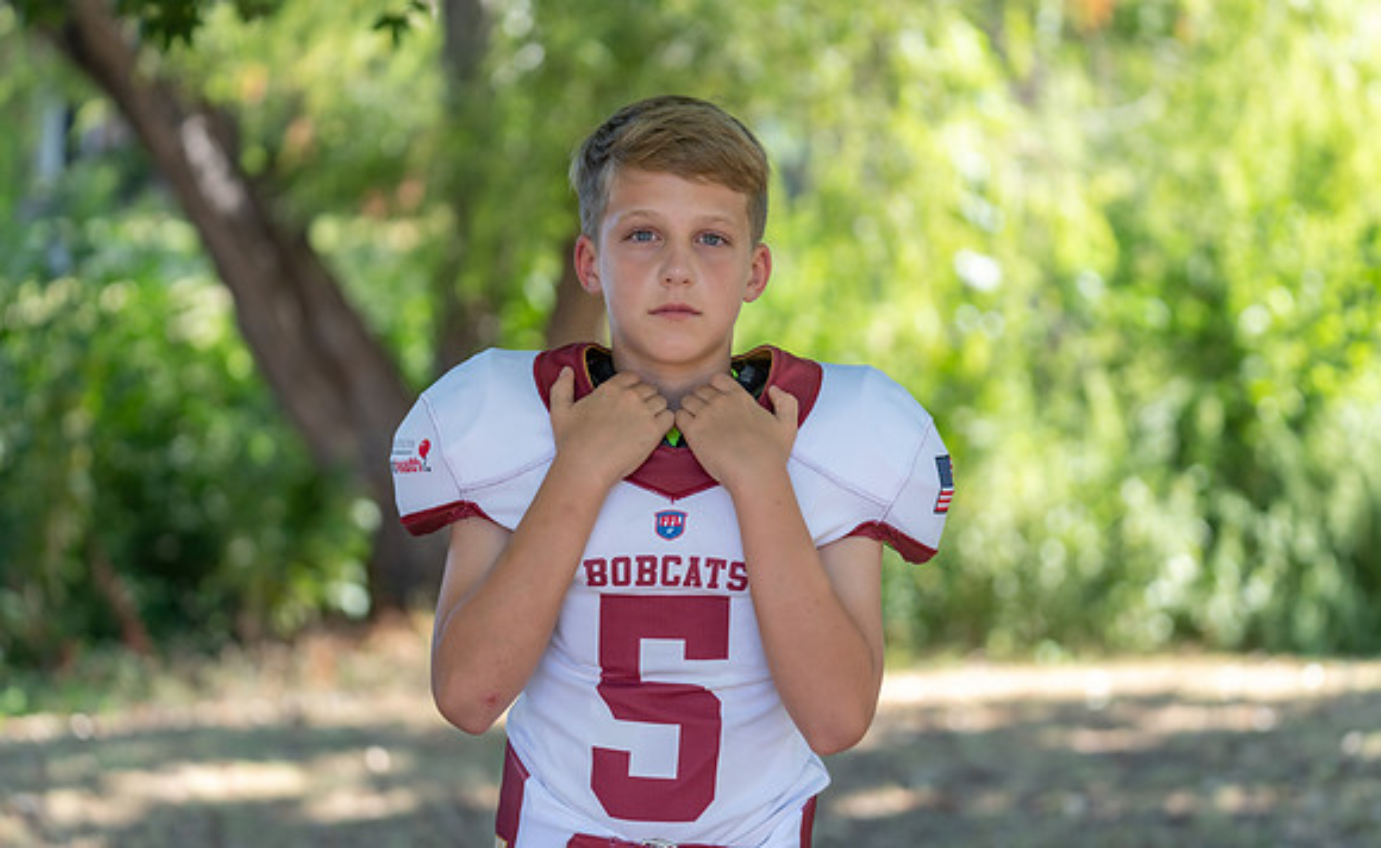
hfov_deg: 25.4
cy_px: 415
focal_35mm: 82
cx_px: 670
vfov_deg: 15.8
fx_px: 3059
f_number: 2.8
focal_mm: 77
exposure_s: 1/320
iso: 160
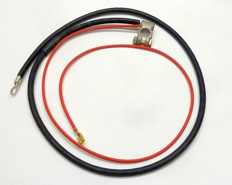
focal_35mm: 39
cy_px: 92
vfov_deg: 38.2
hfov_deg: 46.8
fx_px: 268
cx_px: 112
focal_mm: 6.1
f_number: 3.6
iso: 320
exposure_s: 1/30
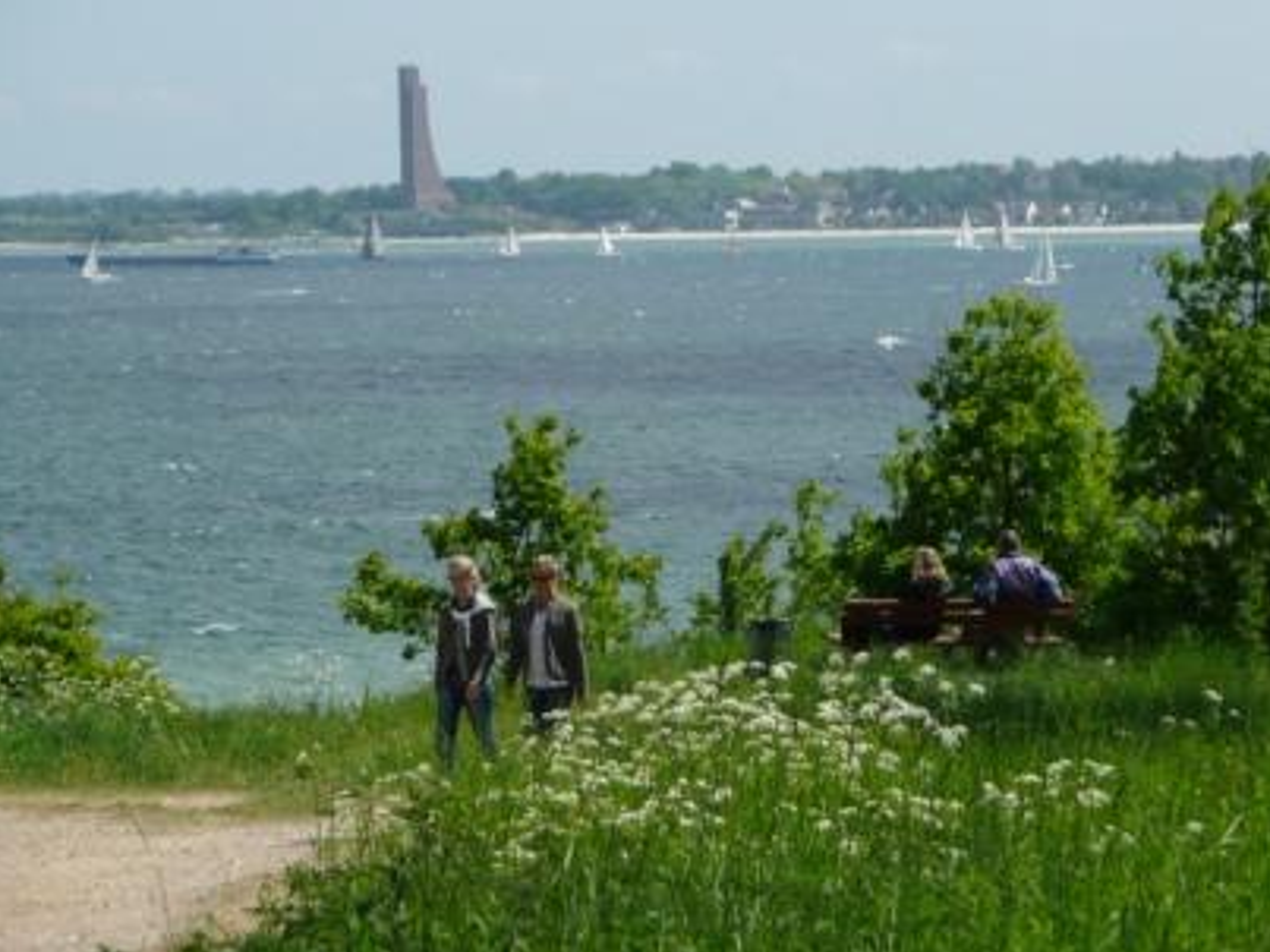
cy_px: 454
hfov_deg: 10.0
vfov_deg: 7.5
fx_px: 7262
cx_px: 671
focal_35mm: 198
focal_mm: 29.2
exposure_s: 1/640
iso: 100
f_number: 4.8
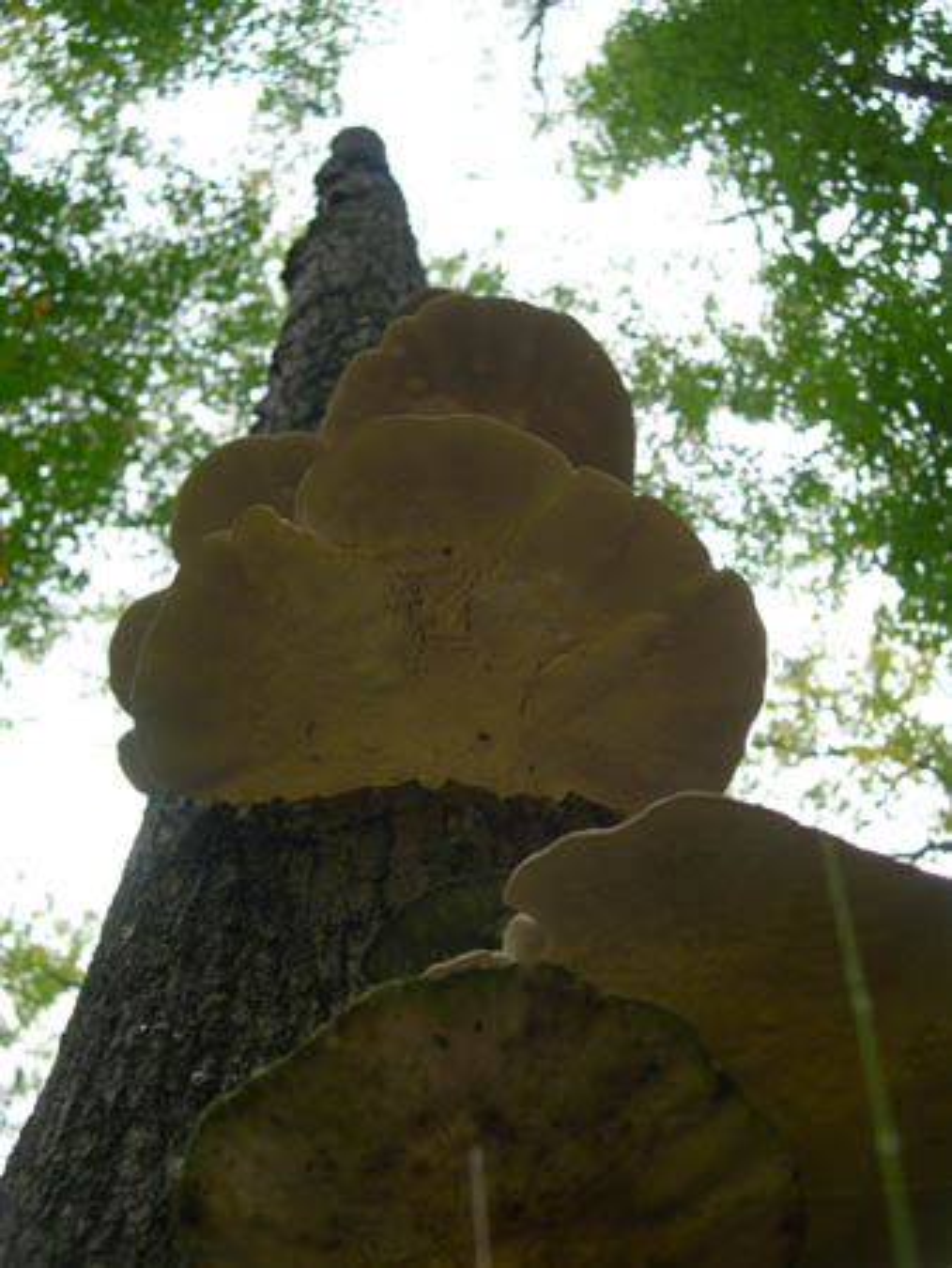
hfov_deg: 37.8
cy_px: 634
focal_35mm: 38
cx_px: 476
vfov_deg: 49.0
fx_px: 1392
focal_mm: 8
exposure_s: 1/54.5
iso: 100
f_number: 2.8
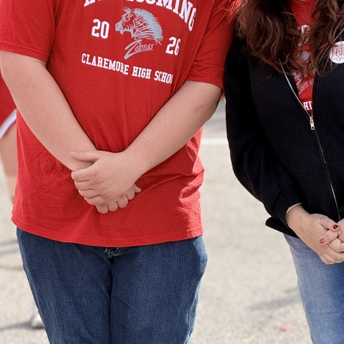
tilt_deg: -5.9
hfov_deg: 7.5
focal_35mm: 233
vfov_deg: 7.5
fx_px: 2620
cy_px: 135
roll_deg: +1.1
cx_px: 212
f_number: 2.8
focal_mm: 15.66
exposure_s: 1/951
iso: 64
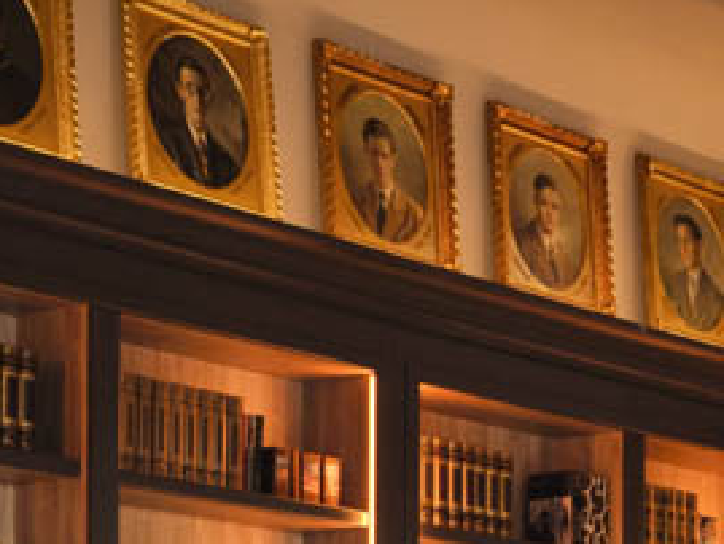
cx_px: 1039
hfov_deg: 14.3
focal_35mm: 130
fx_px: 2720
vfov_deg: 10.8
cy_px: 953
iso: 800
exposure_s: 1/2.5
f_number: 11
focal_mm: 45
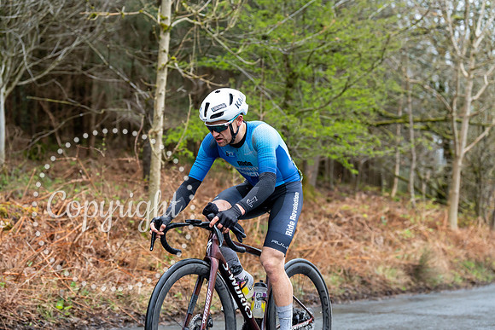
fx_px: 963
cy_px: 165
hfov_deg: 28.8
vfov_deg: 19.5
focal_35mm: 70
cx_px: 248
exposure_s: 1/1000
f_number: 3.5
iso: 1250
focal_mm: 70
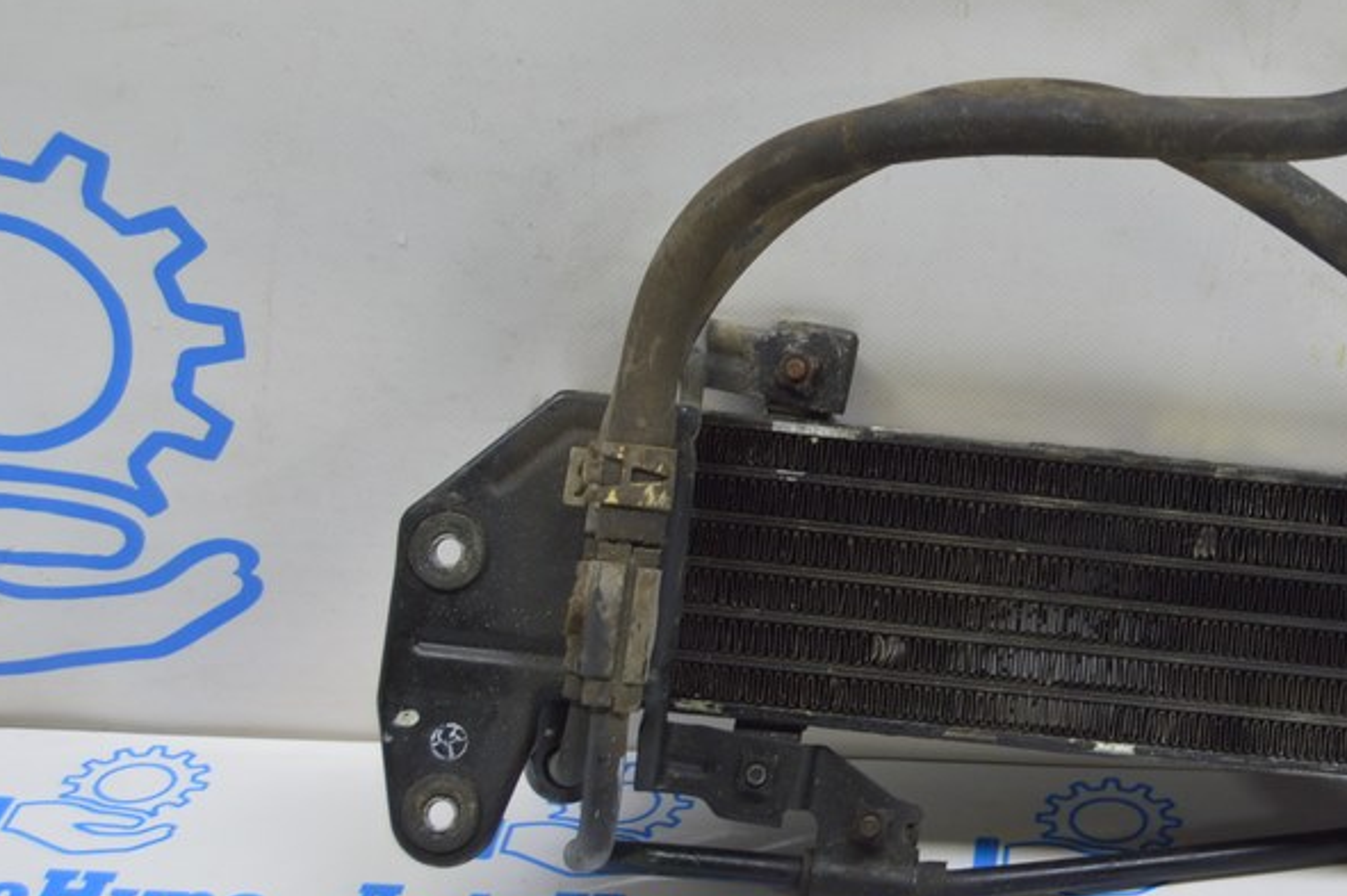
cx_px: 1156
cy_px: 309
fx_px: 2916
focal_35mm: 78
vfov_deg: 17.4
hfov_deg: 25.4
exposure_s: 1/20
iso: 400
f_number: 5.6
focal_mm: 30
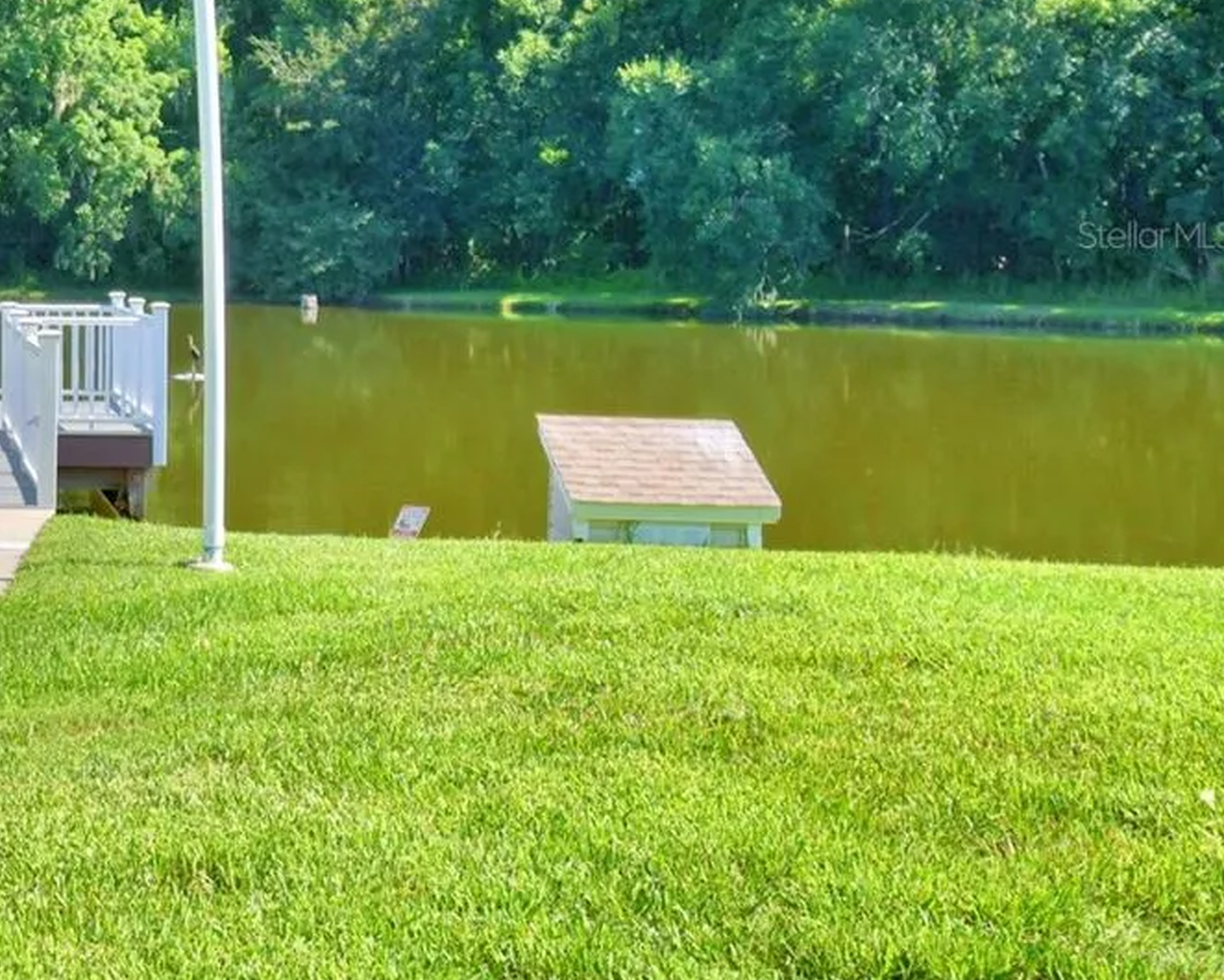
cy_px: 235
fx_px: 2464
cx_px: -237
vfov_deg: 22.3
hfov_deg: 25.2
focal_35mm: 68
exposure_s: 1/500
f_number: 5.6
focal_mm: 20
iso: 100
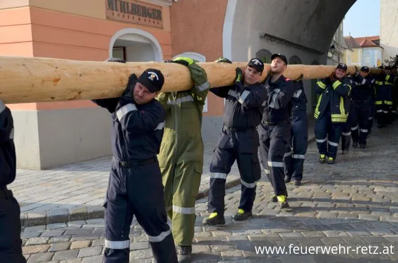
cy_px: 132
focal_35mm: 45
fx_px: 496
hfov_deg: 43.7
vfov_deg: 29.7
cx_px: 199
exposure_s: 1/200
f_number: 8
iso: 200
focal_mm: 30
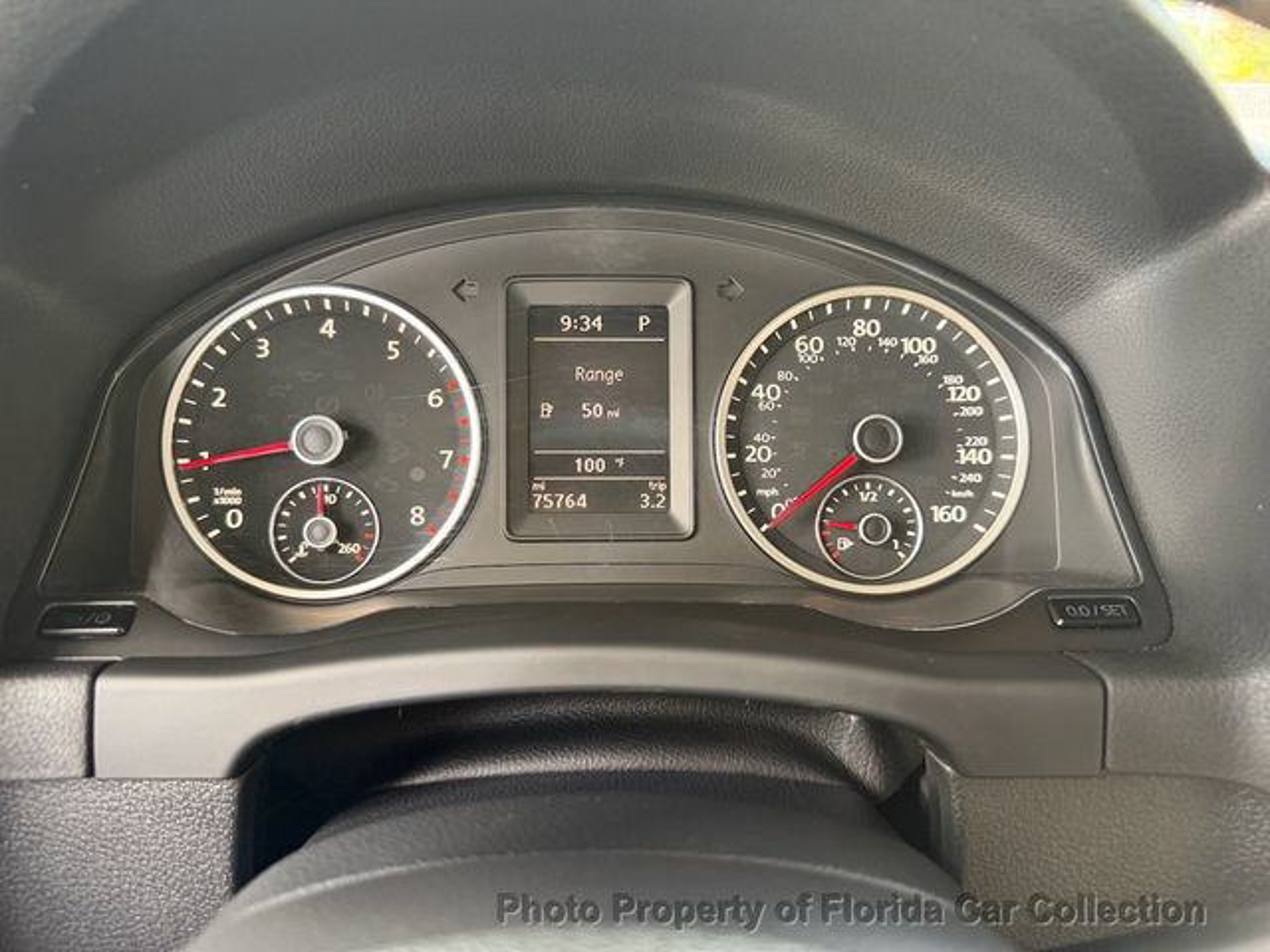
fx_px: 881
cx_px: 635
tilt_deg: -27.2
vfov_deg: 56.8
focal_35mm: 24
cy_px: 476
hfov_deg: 71.6
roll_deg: -1.1
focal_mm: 6.76
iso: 320
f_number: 1.78
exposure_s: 1/60
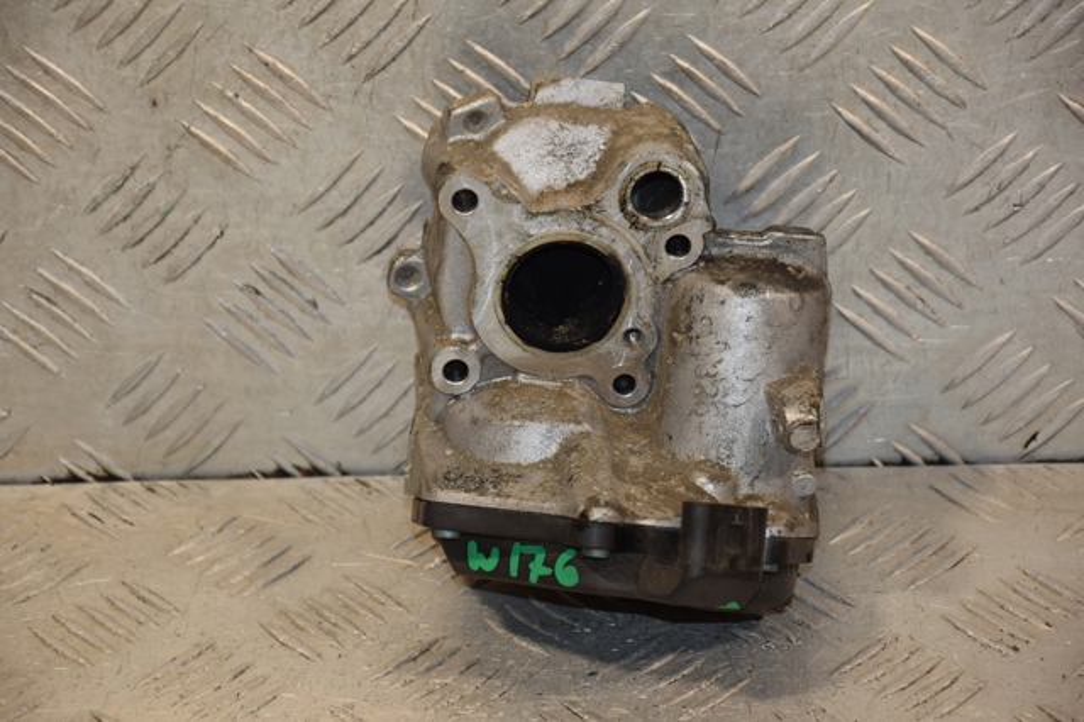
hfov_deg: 14.0
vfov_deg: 9.3
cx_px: 542
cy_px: 361
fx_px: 4424
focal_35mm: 147
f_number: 5.6
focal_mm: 98
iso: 800
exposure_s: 1/200
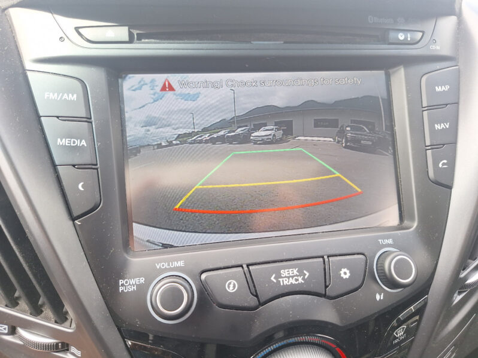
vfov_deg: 58.9
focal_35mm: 23
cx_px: 239
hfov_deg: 73.9
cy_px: 179
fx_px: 318
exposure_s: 1/164
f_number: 1.8
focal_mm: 5.54
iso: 40
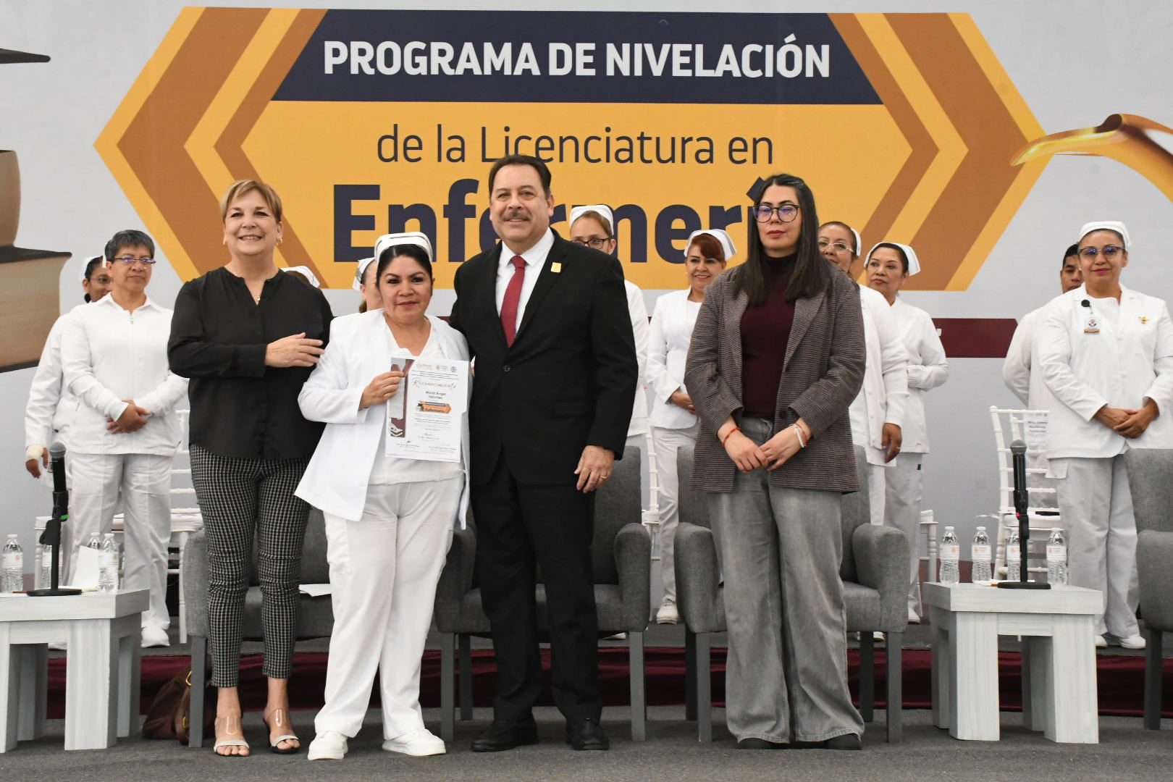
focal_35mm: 57
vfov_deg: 23.8
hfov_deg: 35.1
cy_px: 391
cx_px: 586
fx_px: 1857
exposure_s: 1/125
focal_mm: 38
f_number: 13
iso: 4000
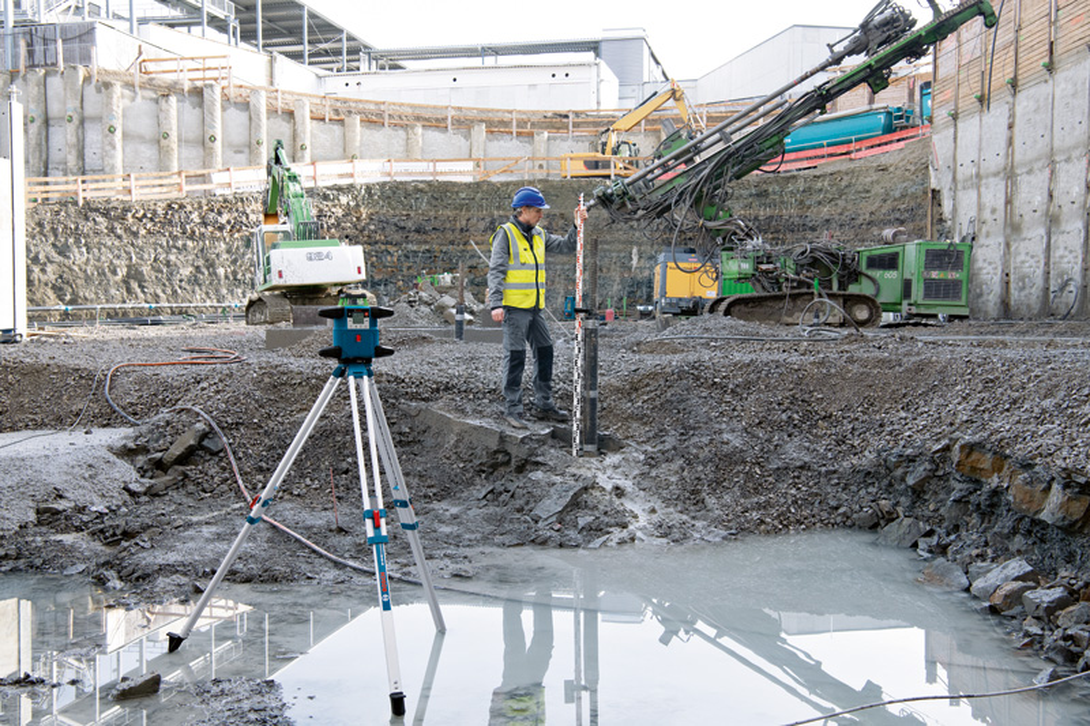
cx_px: 545
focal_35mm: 40
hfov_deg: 48.5
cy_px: 363
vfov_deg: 33.4
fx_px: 1211
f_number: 10
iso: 560
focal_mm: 40
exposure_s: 1/200
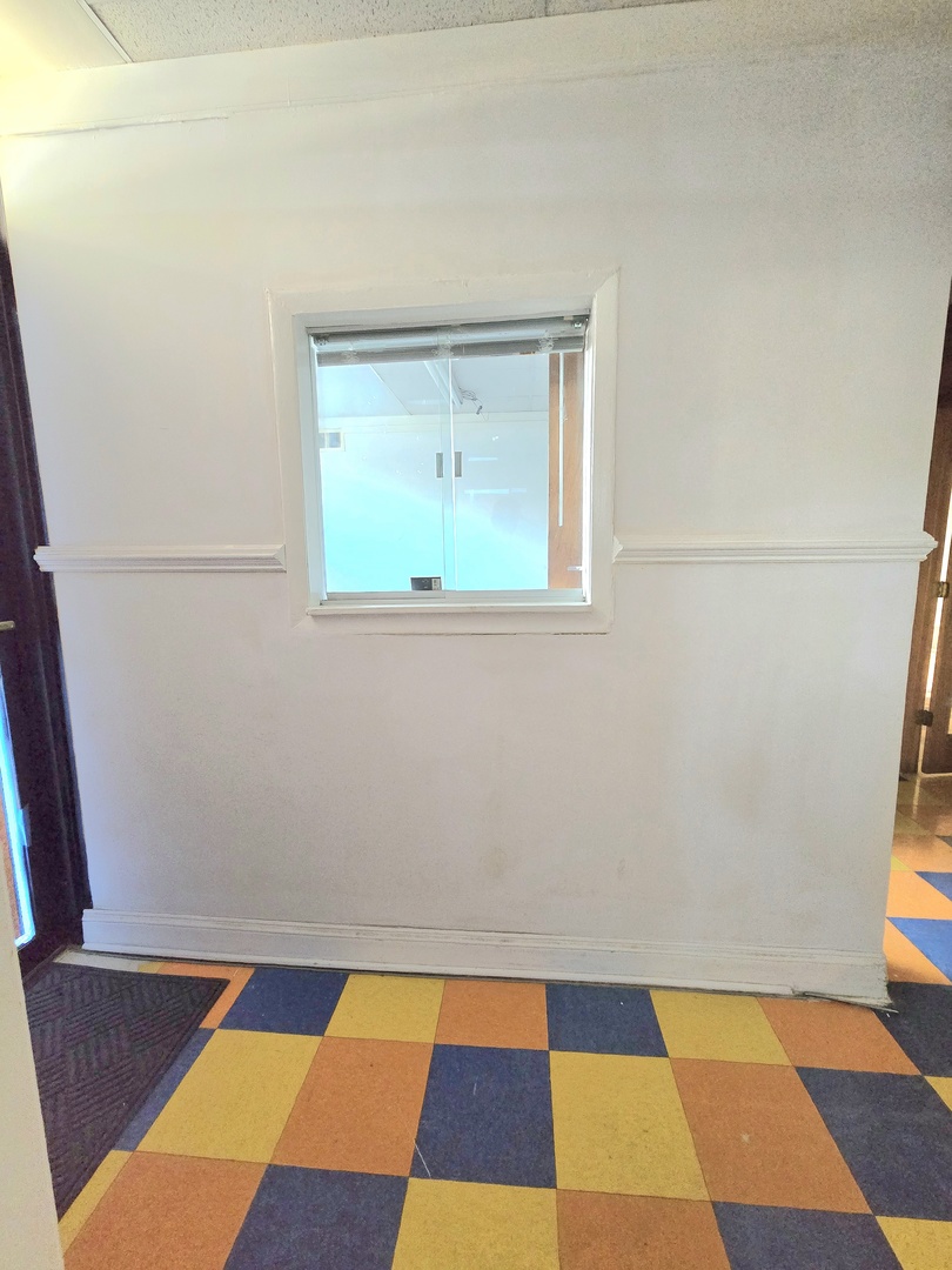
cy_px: 635
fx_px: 477
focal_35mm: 13
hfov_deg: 89.9
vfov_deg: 106.2
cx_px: 476
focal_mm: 2.2
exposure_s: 1/60.2
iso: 640
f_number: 2.2
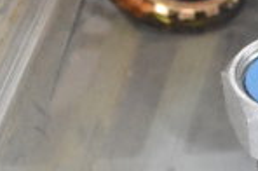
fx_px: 887
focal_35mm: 124
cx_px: 493
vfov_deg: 10.7
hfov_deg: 14.2
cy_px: 247
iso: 6400
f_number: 6.3
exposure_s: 1/160
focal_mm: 20
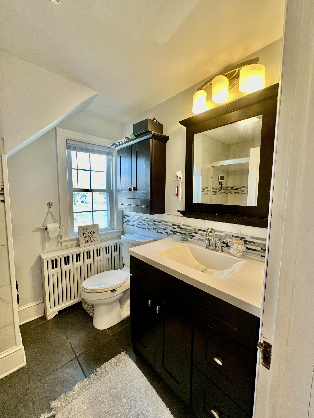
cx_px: 157
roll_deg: -0.9
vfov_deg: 102.1
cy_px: 209
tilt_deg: -5.2
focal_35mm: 14
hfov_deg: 85.7
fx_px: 169
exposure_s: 1/120
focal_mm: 2.22
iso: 160
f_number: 2.2
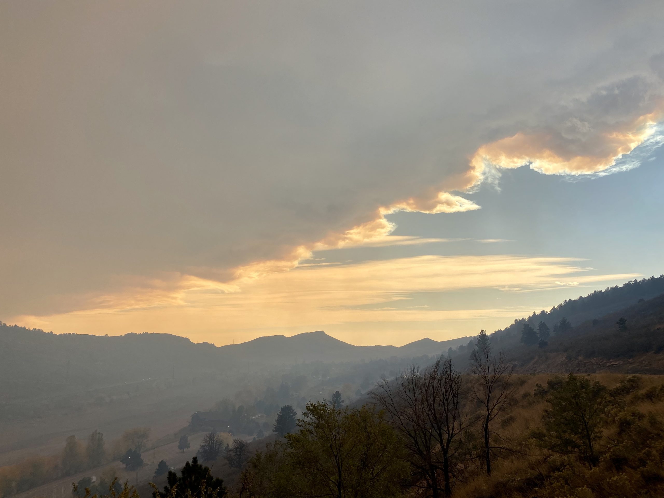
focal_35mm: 26
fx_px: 499
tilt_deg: +11.1
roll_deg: +1.7
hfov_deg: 67.3
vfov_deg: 53.1
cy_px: 249
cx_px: 332
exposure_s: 1/1082
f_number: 1.8
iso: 32
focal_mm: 4.25
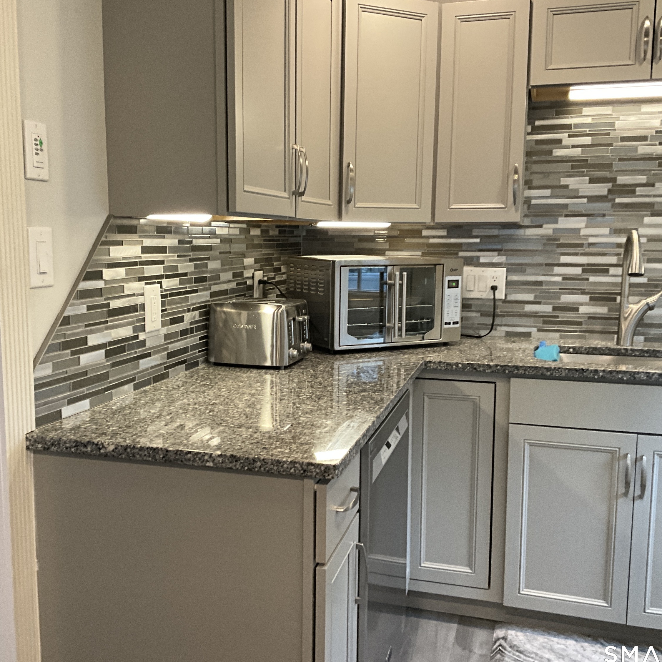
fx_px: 757
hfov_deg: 47.1
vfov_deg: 47.2
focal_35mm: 35
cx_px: 287
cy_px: 331
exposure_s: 1/60
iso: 125
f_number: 1.8
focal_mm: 3
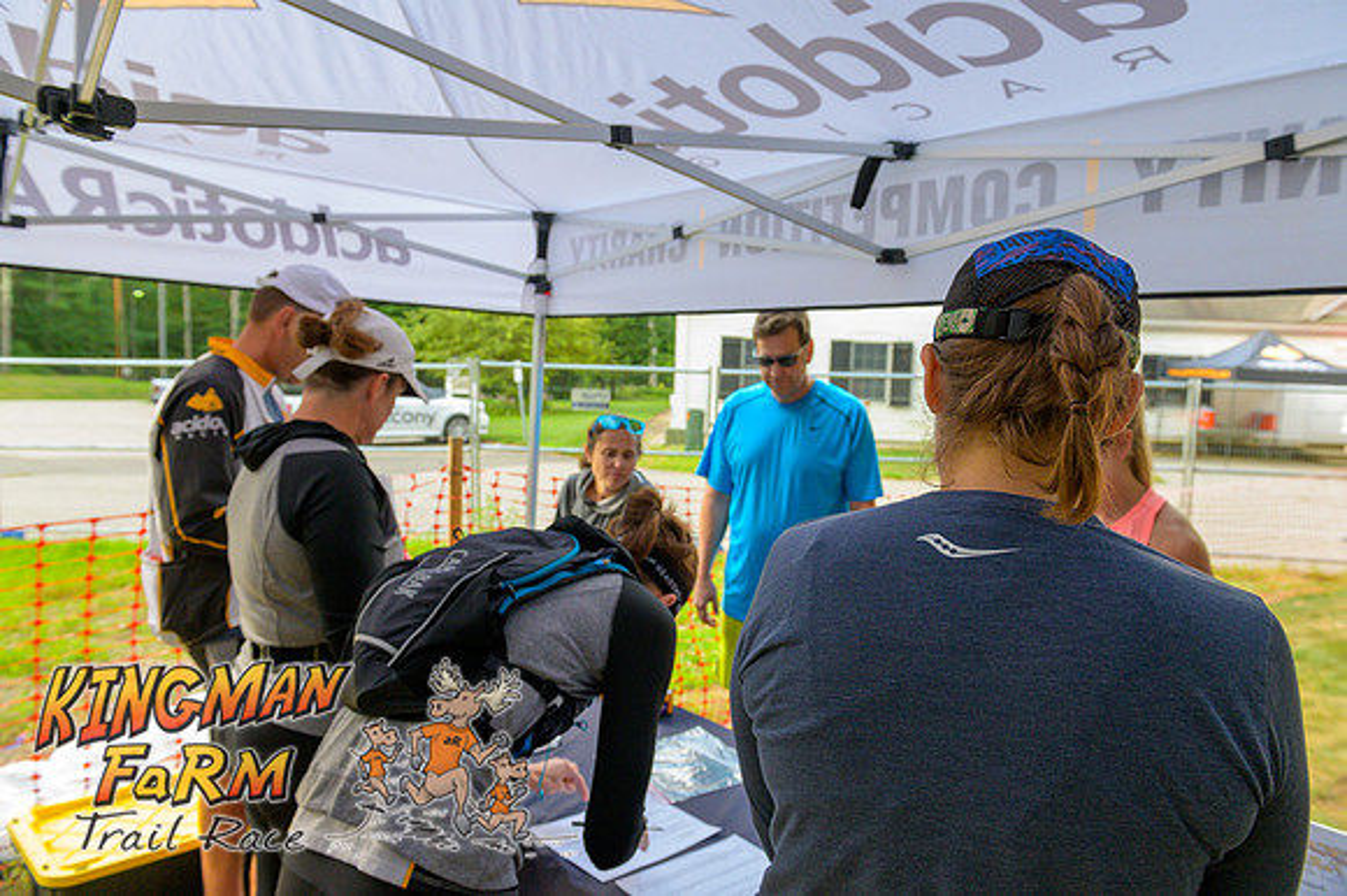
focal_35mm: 24
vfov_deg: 53.1
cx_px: 674
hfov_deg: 73.8
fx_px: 897
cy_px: 448
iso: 3200
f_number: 5.6
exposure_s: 1/400
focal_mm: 24
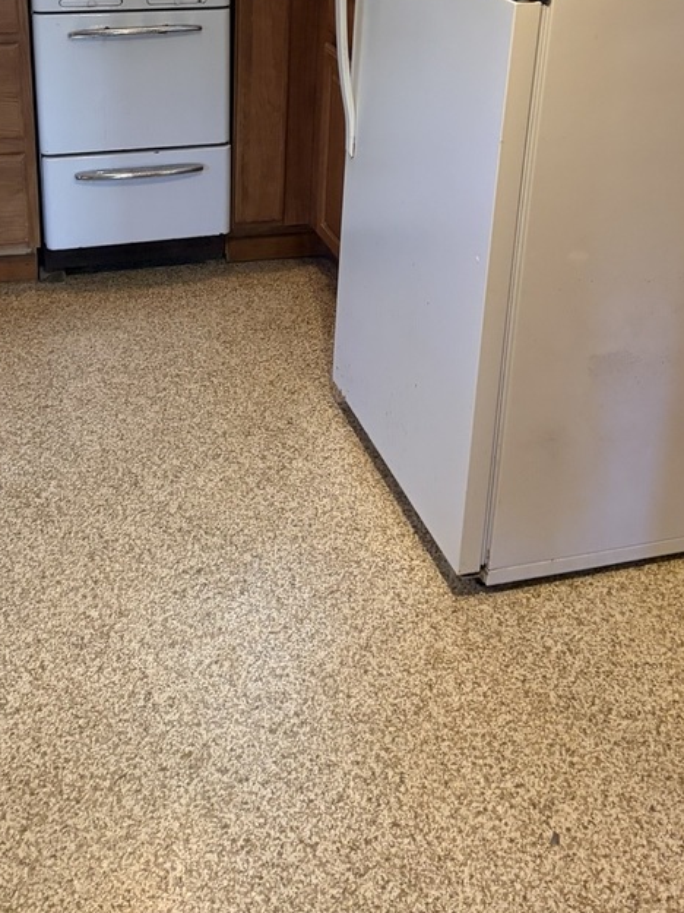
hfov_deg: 32.2
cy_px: 159
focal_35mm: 45
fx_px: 1186
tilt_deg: -21.7
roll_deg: -3.3
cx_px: 313
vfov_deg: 40.1
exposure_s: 1/60
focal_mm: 5.96
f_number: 1.6
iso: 320
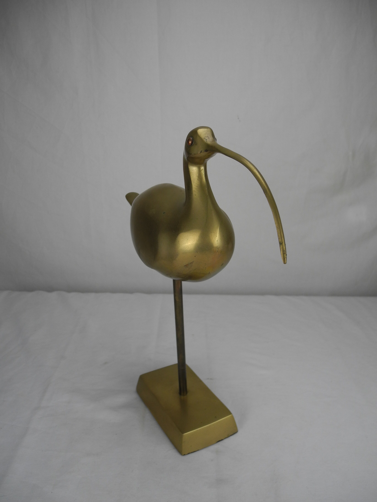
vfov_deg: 63.4
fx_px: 407
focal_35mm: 28
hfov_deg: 49.7
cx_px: 188
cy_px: 251
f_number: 2.8
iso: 100
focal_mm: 6
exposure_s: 1/259
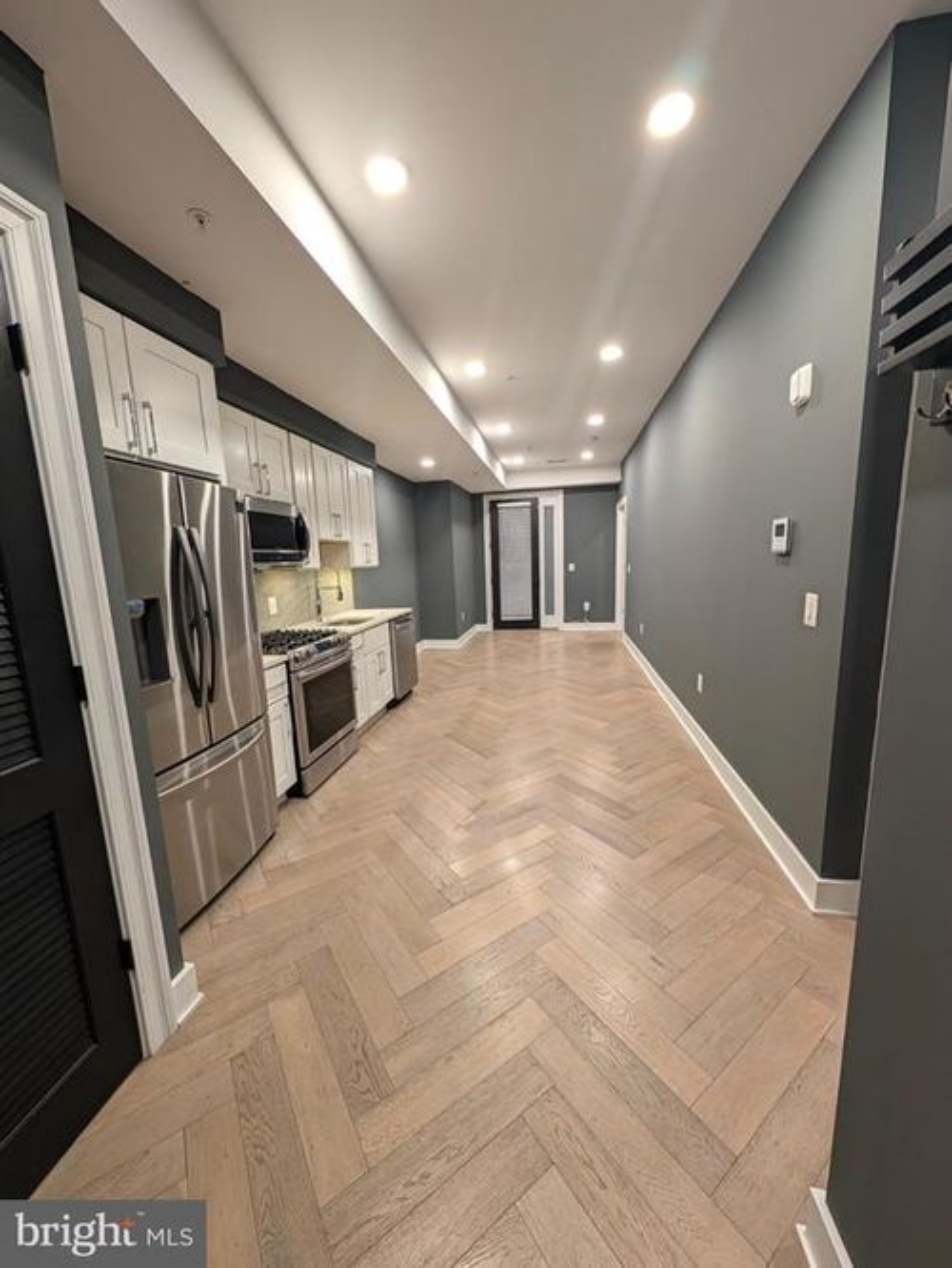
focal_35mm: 12
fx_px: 440
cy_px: 634
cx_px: 476
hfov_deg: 94.5
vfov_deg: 110.5
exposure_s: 1/30
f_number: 1.7
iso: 88
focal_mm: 2.02
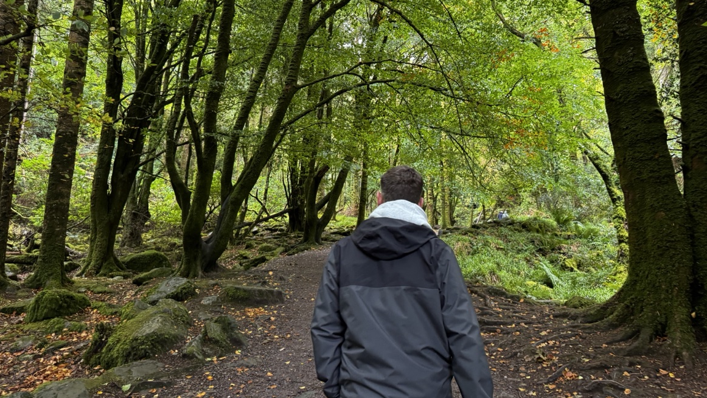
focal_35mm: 27
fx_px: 506
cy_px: 142
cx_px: 364
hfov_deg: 69.8
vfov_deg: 42.5
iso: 320
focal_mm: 6.76
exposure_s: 1/60
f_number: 1.78
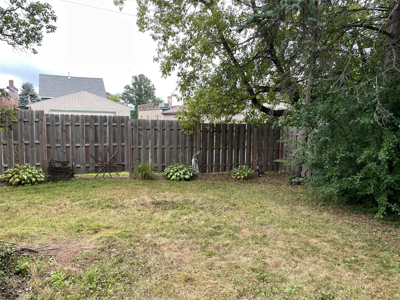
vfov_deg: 53.1
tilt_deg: -5.2
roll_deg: -0.4
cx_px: 200
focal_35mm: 26
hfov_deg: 67.3
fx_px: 300
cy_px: 150
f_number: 1.6
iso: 32
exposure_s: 1/640
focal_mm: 4.2
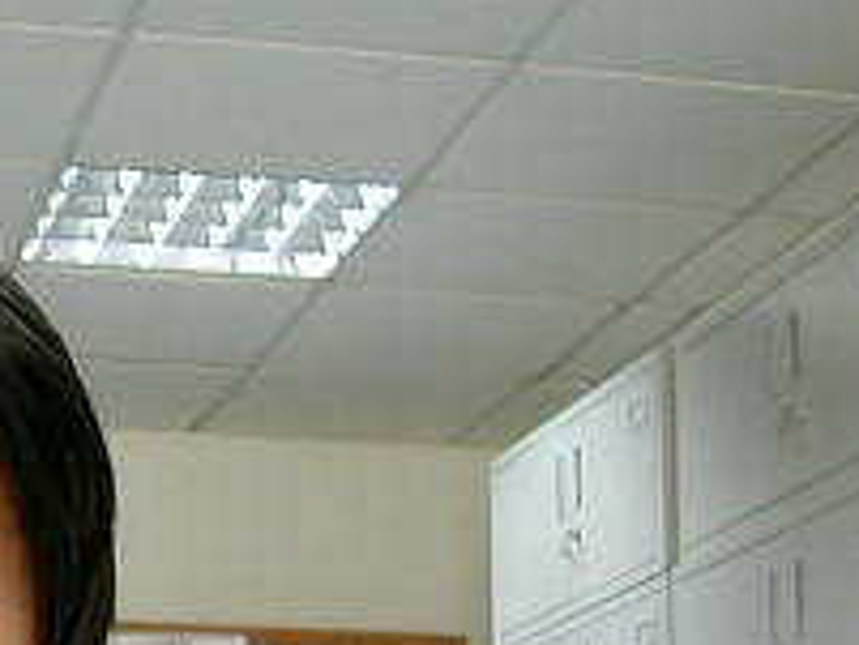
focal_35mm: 118
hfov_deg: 15.9
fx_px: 2930
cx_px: -248
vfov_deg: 12.5
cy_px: 530
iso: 100
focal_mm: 5.6
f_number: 2.7
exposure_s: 1/12.3
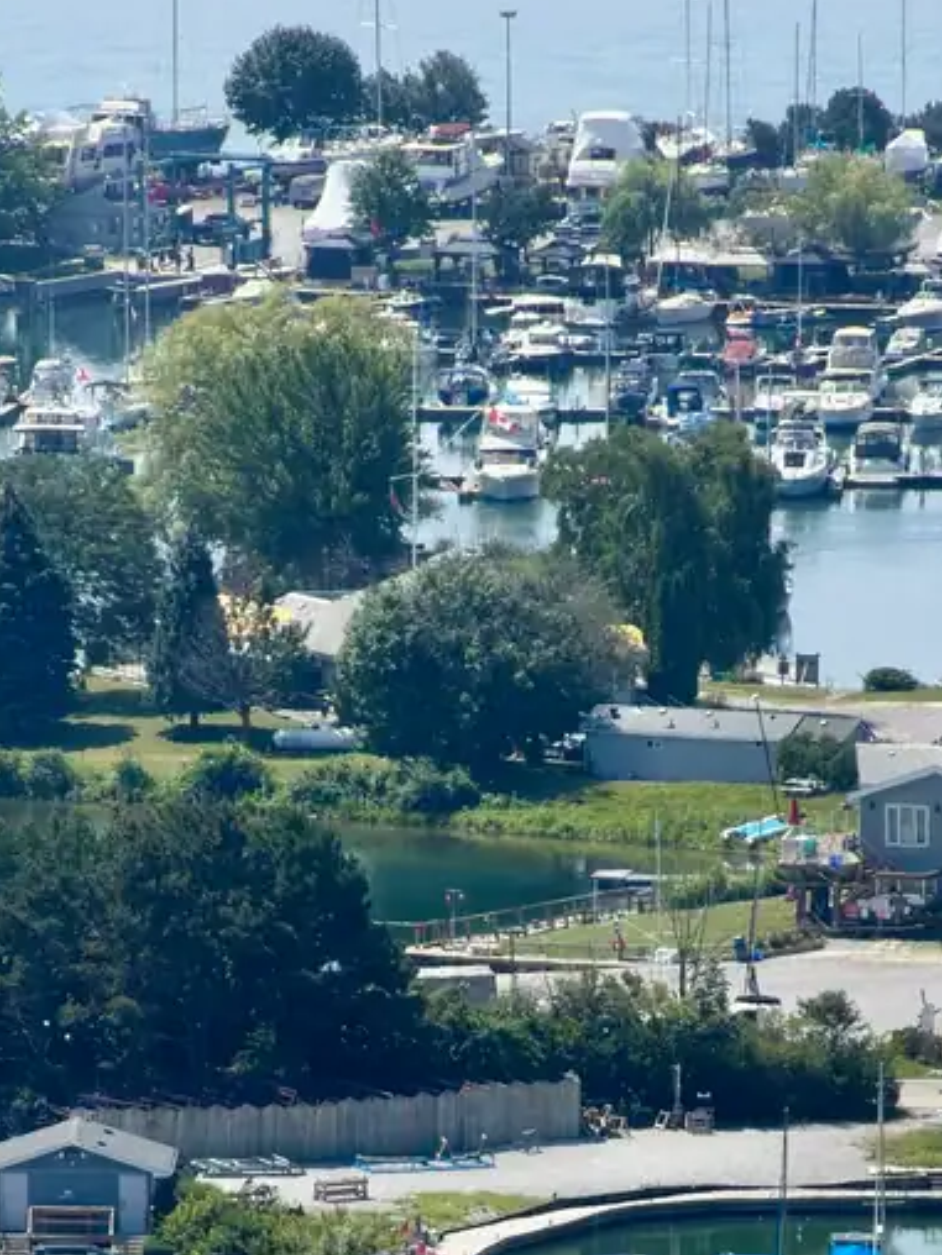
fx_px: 8563
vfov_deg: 8.3
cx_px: 574
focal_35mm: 236
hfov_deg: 6.3
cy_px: 1215
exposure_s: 1/638
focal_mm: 16.89
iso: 25
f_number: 2.8
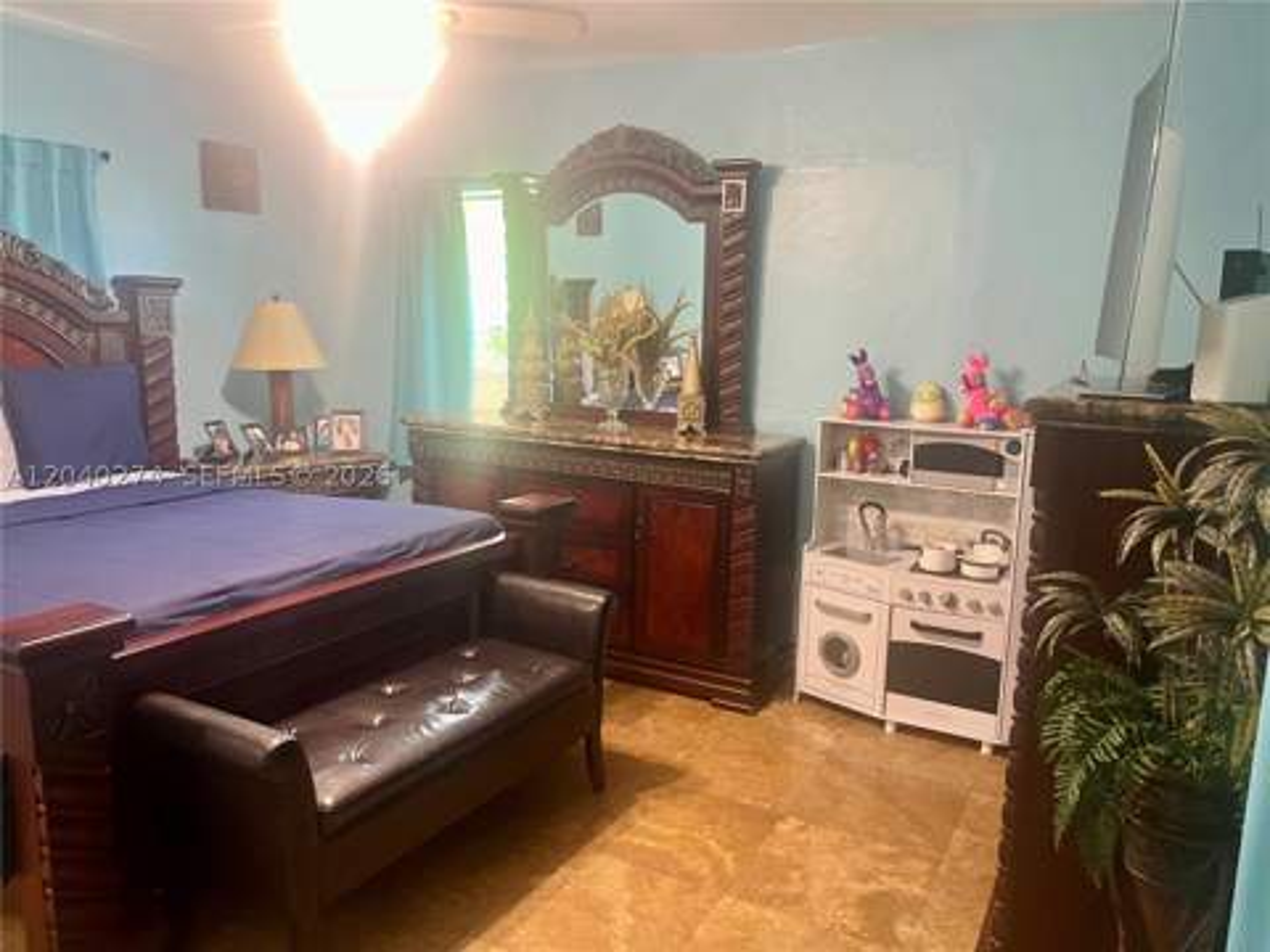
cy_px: 476
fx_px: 954
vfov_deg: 53.1
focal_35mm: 26
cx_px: 635
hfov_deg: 67.3
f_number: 1.6
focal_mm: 5.1
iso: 320
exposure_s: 1/60
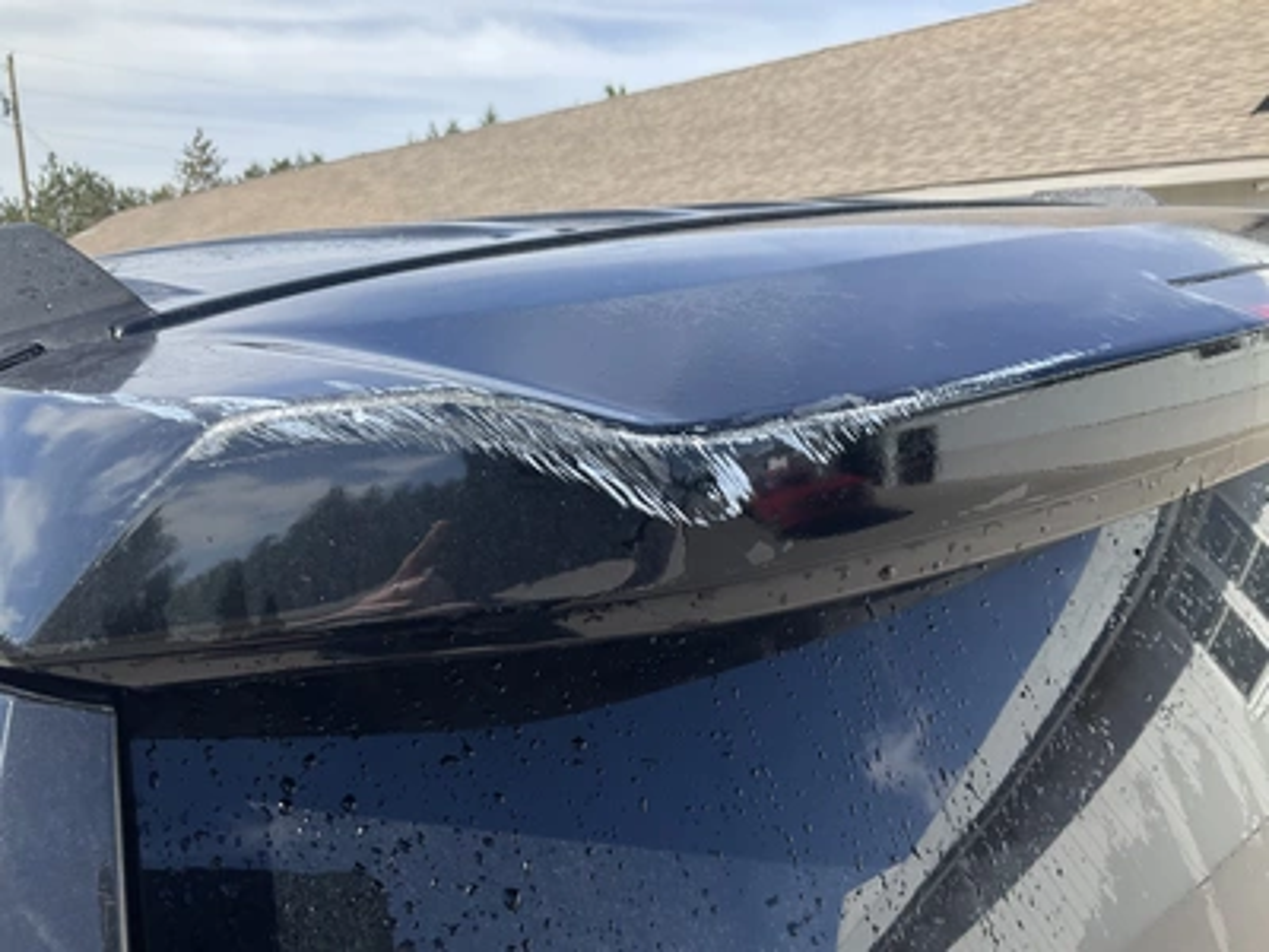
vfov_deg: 48.2
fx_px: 1063
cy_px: 476
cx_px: 634
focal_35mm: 29
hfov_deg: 61.7
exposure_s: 1/1015
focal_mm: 3
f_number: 1.8
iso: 25
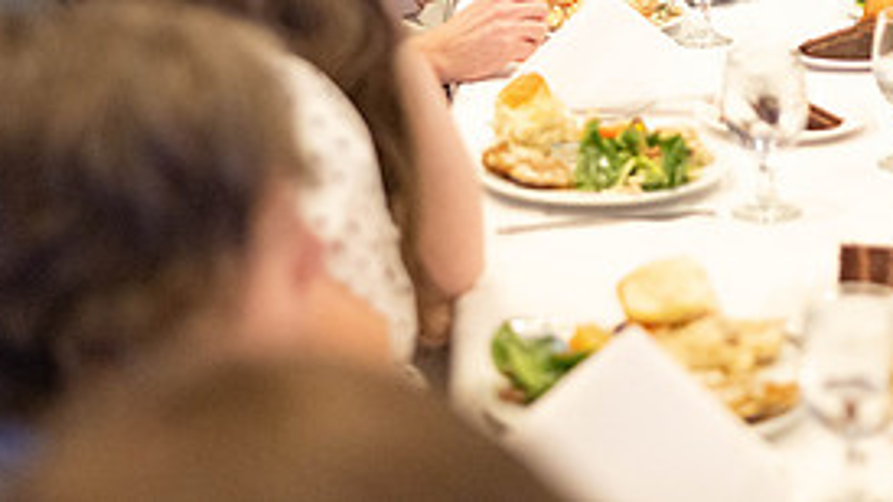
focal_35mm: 111
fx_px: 2628
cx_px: 609
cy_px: -126
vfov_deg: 10.7
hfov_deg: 19.2
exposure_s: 1/200
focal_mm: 50
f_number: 1.8
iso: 6400
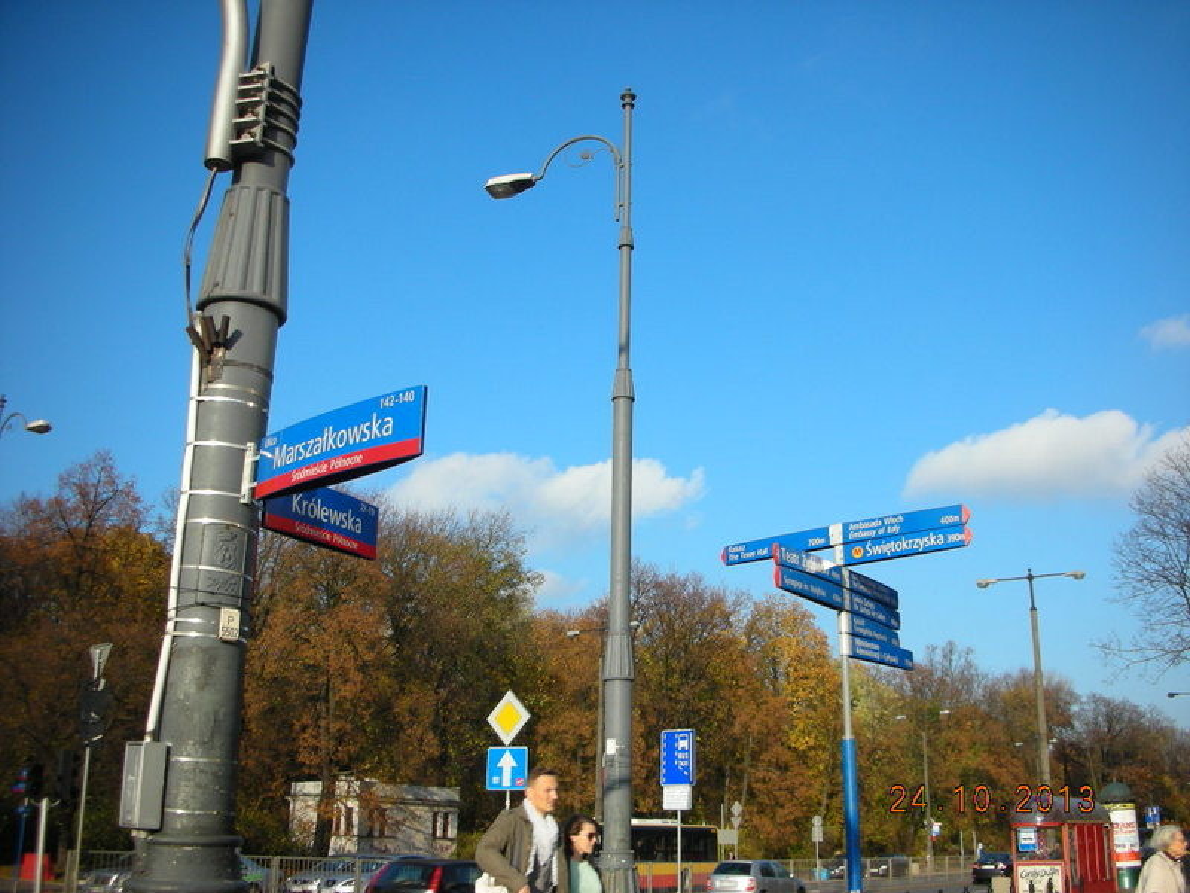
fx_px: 1203
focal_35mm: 35
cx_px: 595
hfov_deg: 52.6
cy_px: 446
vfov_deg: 40.7
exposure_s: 1/81.5
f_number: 8.5
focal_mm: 5.8
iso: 50
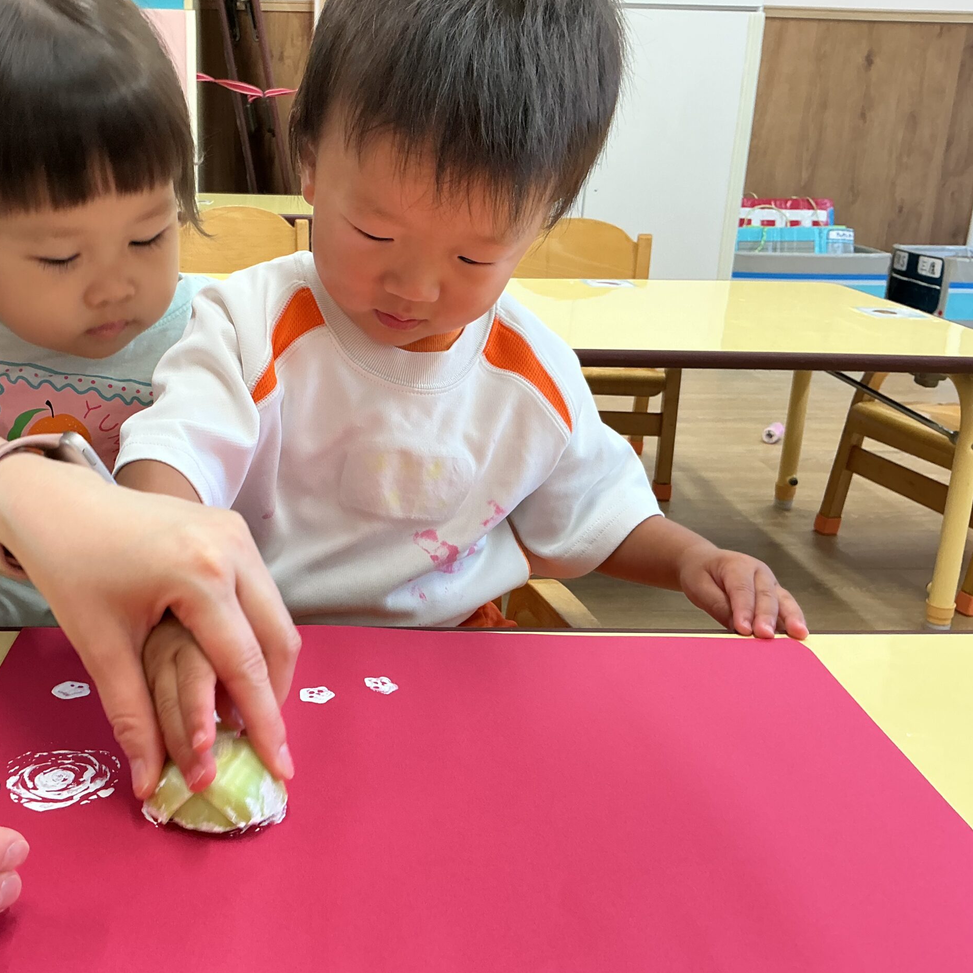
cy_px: 478
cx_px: 318
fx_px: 1113
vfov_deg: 47.2
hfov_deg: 46.4
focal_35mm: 35
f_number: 1.8
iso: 64
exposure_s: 1/50
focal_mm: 3
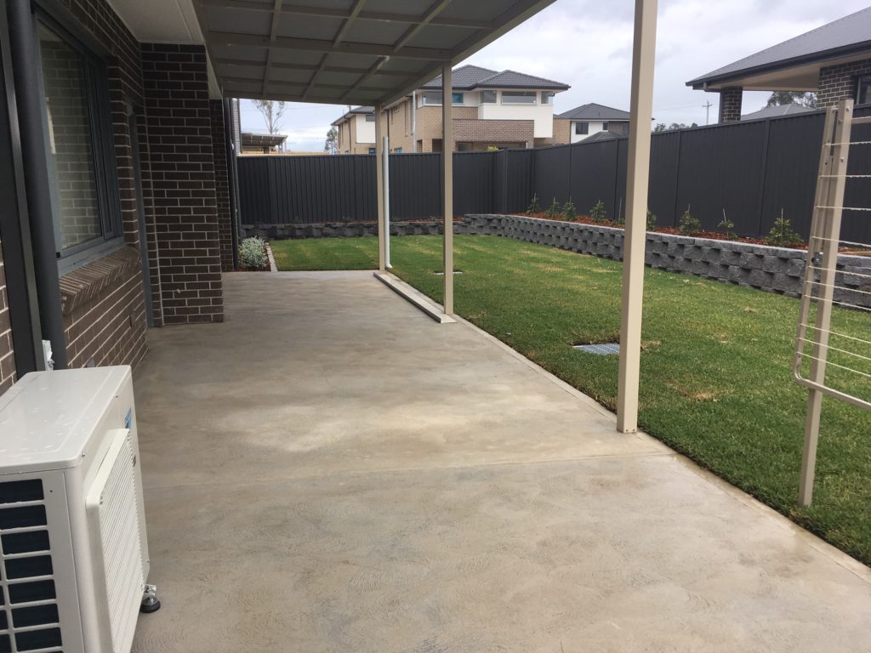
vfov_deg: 48.2
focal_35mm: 29
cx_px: 436
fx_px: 730
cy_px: 326
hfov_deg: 61.7
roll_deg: +1.1
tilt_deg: -11.3
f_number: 2.2
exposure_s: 1/974
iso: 25
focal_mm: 4.15
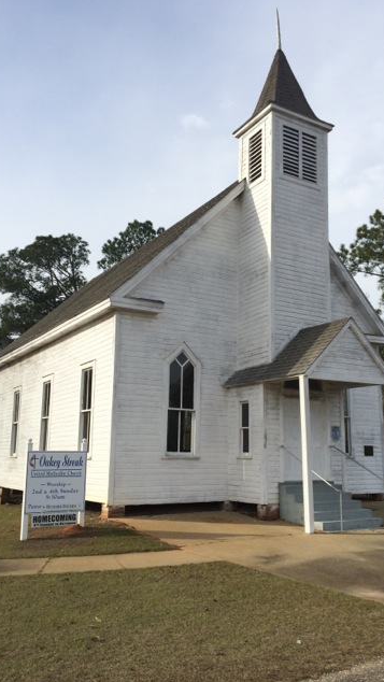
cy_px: 341
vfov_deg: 59.5
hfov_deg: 35.6
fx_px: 597
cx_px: 211
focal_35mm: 33
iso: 40
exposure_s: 1/2283
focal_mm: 4.12
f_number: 2.2
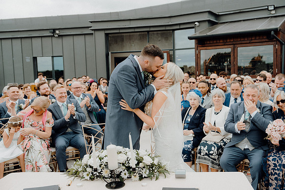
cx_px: 142
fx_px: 293
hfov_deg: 51.9
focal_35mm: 37
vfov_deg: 36.0
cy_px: 95
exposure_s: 1/400
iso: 125
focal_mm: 37
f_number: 3.5
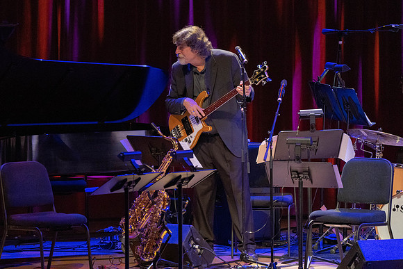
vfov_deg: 3.5
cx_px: 173
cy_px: 116
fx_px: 4401
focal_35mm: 393
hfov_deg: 5.2
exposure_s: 1/250
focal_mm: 345
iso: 8000
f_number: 6.3
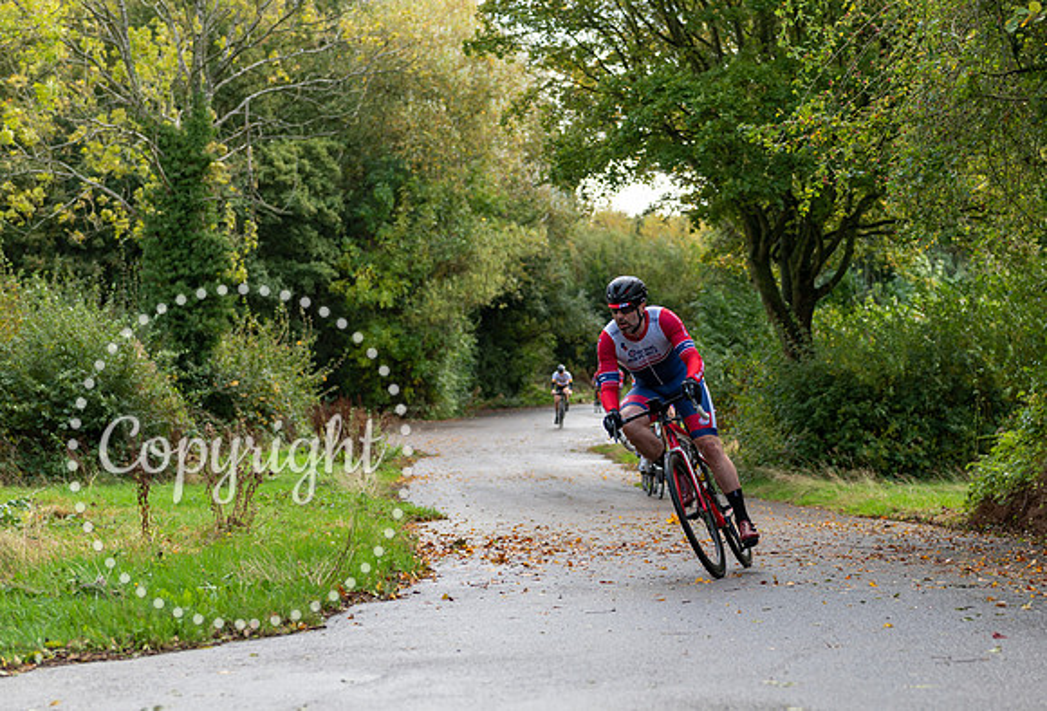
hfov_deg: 25.1
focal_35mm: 80
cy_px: 390
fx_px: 2347
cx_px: 613
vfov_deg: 17.2
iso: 200
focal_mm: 62
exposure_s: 1/500
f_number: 3.2
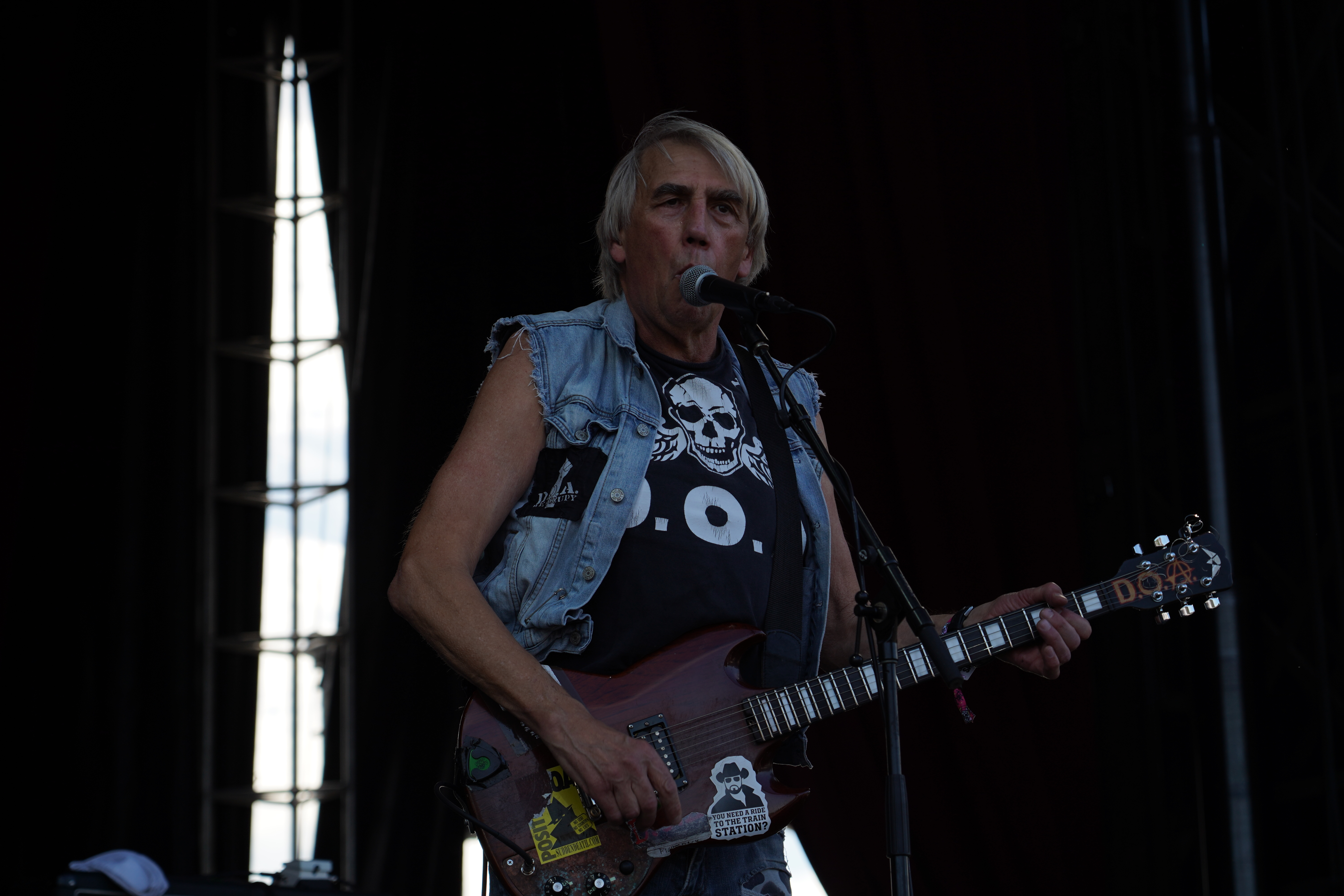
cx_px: 672
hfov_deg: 19.5
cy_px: 448
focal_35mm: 105
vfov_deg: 13.0
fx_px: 3920
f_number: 5.6
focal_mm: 105
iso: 100
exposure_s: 1/400
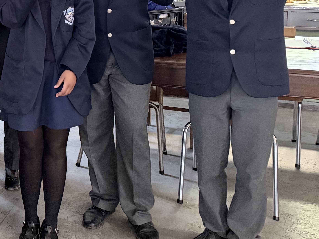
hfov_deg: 28.9
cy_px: 3
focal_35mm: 59
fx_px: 544
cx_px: -49
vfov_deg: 23.8
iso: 800
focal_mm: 6.76
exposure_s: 1/50
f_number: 1.78
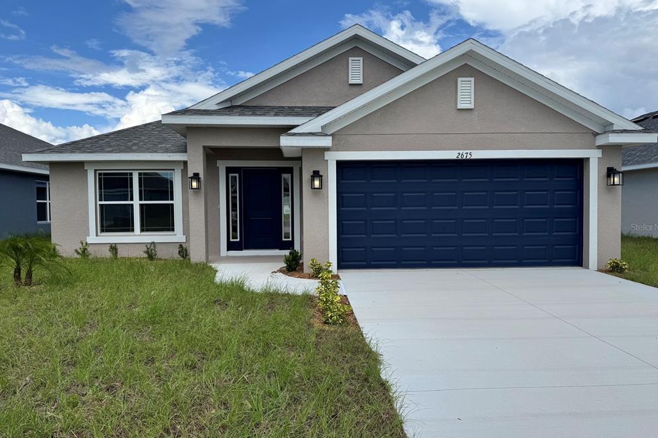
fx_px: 475
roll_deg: +0.5
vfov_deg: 49.5
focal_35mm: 26
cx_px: 329
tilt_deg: -2.5
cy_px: 227
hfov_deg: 69.4
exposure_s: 1/4950
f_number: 1.78
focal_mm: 6.76
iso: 80
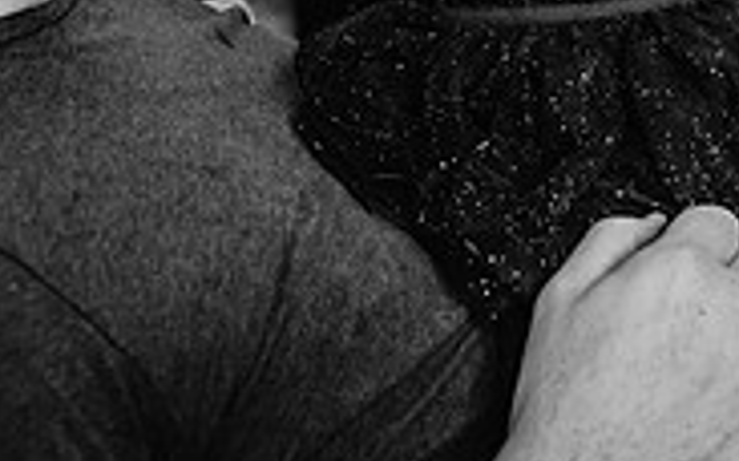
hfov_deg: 18.3
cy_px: -255
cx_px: 573
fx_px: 2274
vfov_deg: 11.1
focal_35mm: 113
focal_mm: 35
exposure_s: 1/160
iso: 1400
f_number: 3.5
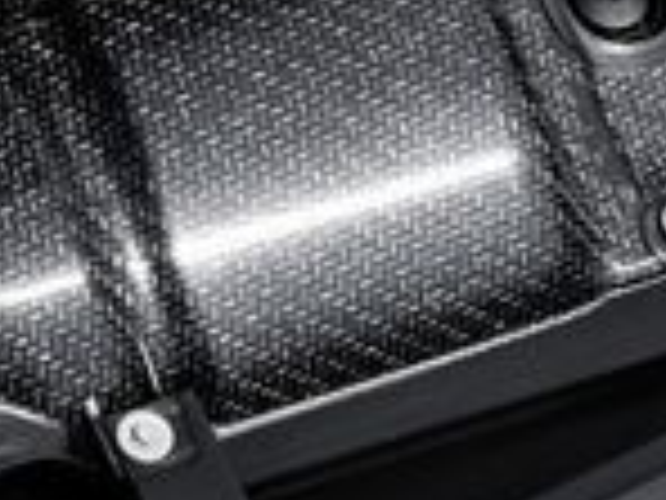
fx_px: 6407
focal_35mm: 333
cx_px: -612
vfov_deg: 4.5
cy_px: -47
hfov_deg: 5.8
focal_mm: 40
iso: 100
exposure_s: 1/125
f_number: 16
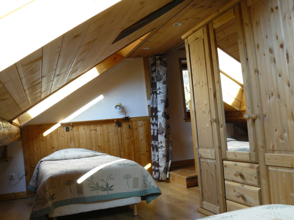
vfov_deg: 39.7
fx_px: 306
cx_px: 147
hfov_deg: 51.4
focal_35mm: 36
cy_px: 110
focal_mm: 6
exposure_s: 1/30
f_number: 5
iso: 160
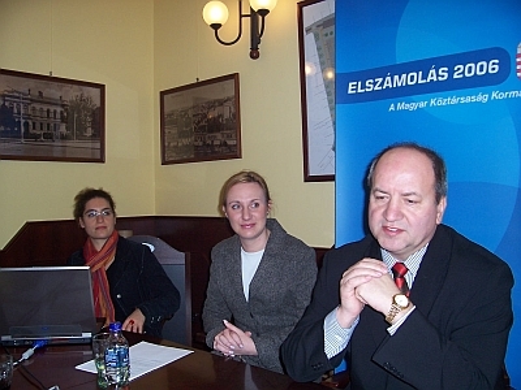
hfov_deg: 54.0
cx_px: 260
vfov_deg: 41.8
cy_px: 195
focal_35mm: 34
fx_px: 512
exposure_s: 1/60
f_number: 2.7
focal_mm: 5.6
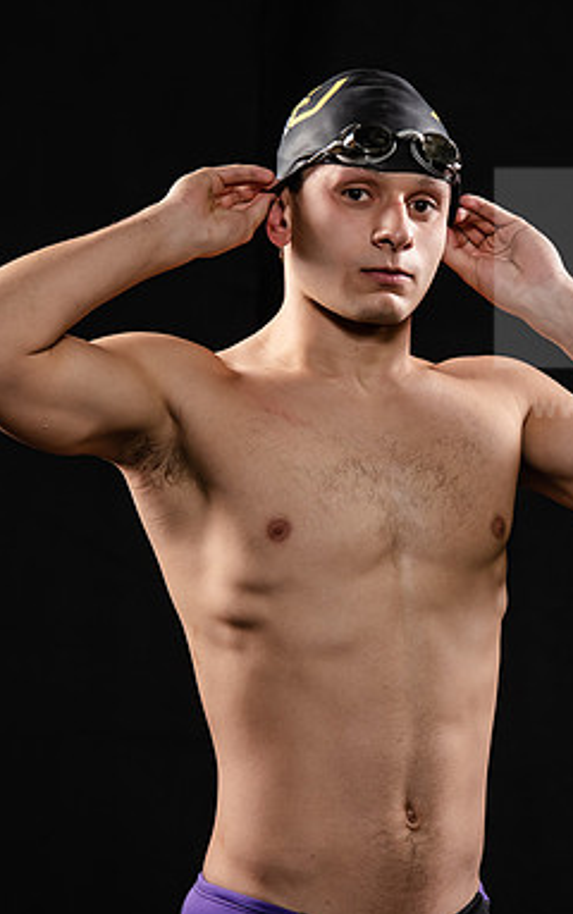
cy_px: 457
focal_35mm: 239
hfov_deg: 5.5
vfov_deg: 8.8
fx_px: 5960
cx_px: 423
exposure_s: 1/200
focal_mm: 155
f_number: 6.3
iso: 400
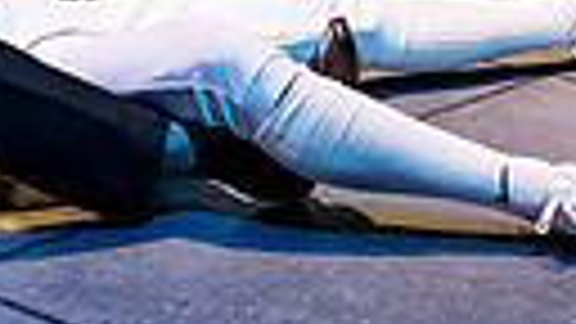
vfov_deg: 8.2
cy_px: -279
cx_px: 270
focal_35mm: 142
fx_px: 2169
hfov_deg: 15.1
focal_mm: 30
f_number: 2.8
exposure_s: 1/200
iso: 1600
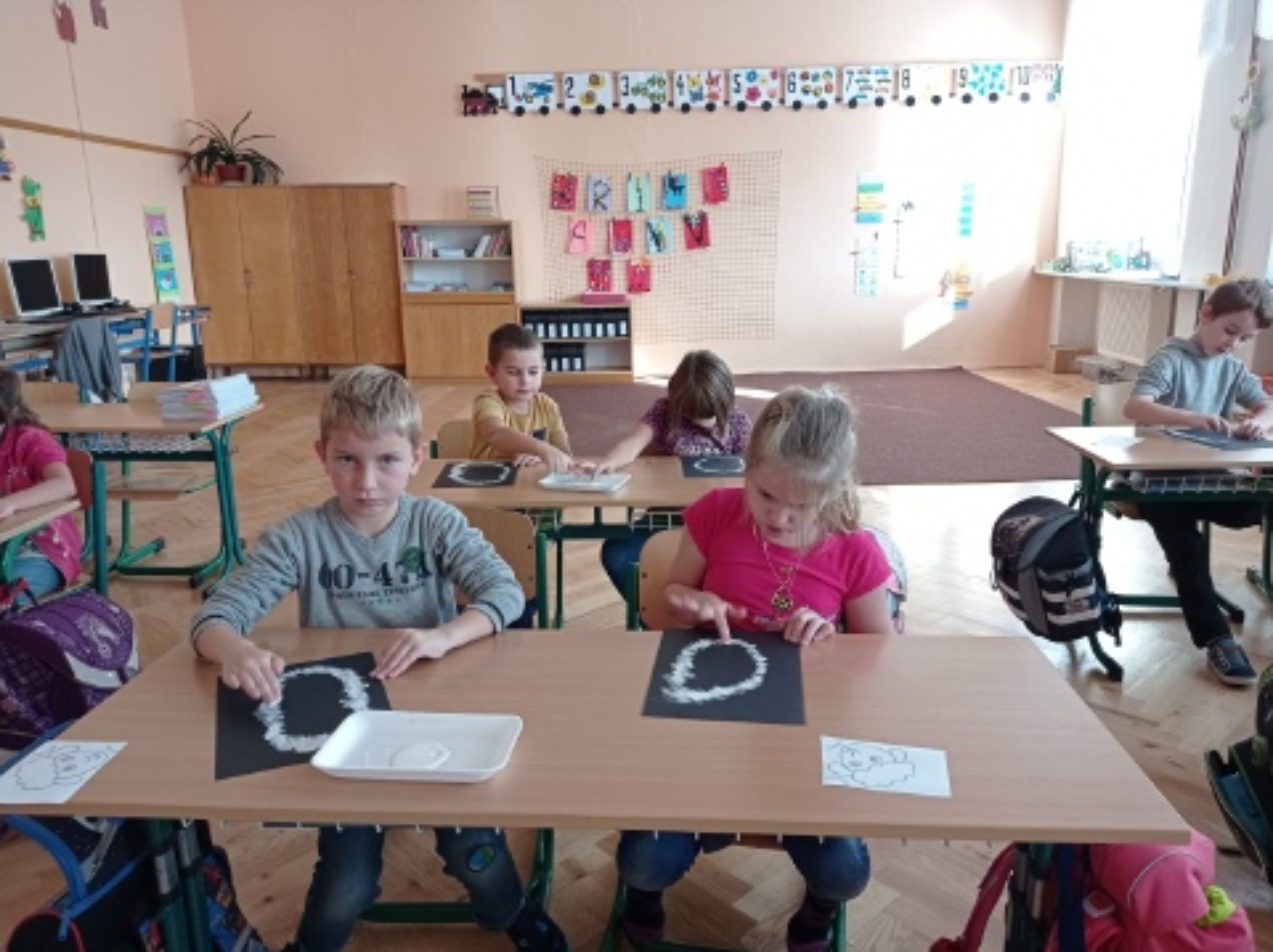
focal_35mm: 28
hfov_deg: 63.5
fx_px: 1029
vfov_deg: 49.7
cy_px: 476
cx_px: 636
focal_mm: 4.74
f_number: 1.79
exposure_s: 1/100
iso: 136
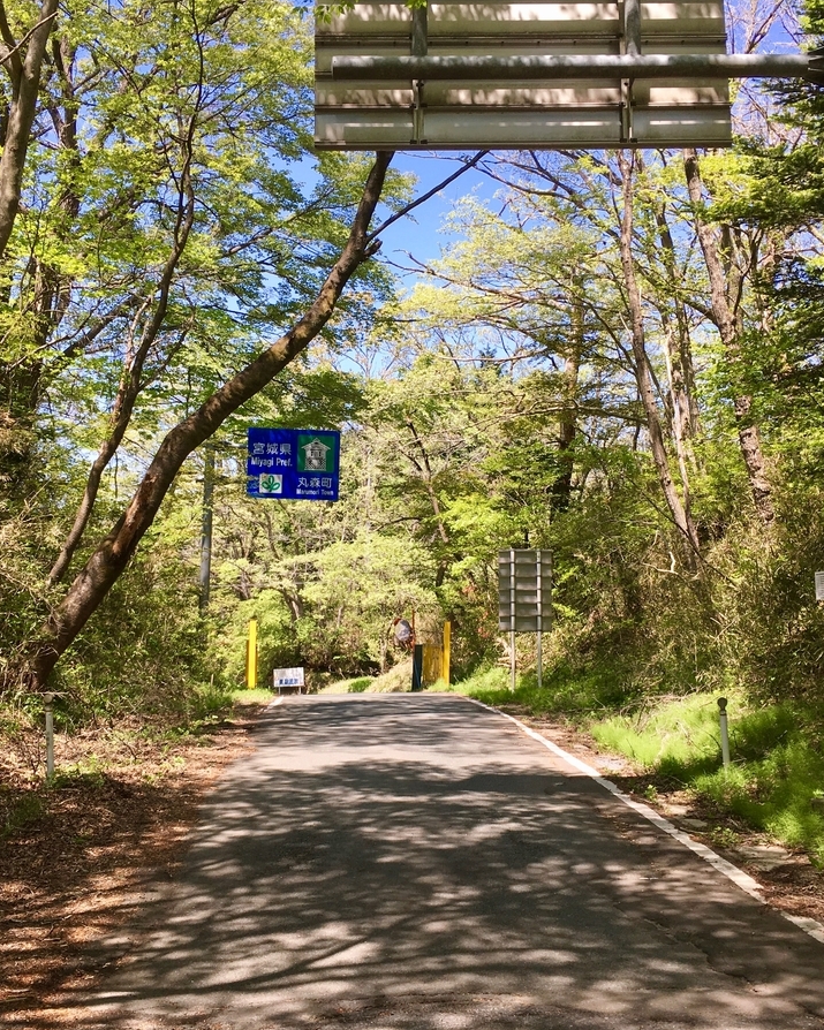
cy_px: 515
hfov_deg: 39.1
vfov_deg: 47.9
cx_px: 395
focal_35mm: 38
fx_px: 1159
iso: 25
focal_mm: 4.15
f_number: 2.2
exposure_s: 1/527
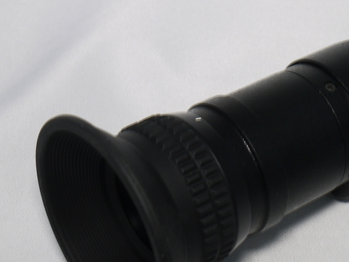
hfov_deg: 16.6
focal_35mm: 117
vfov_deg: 12.7
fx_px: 1180
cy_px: 148
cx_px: 311
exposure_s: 1/20
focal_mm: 23
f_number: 8
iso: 100
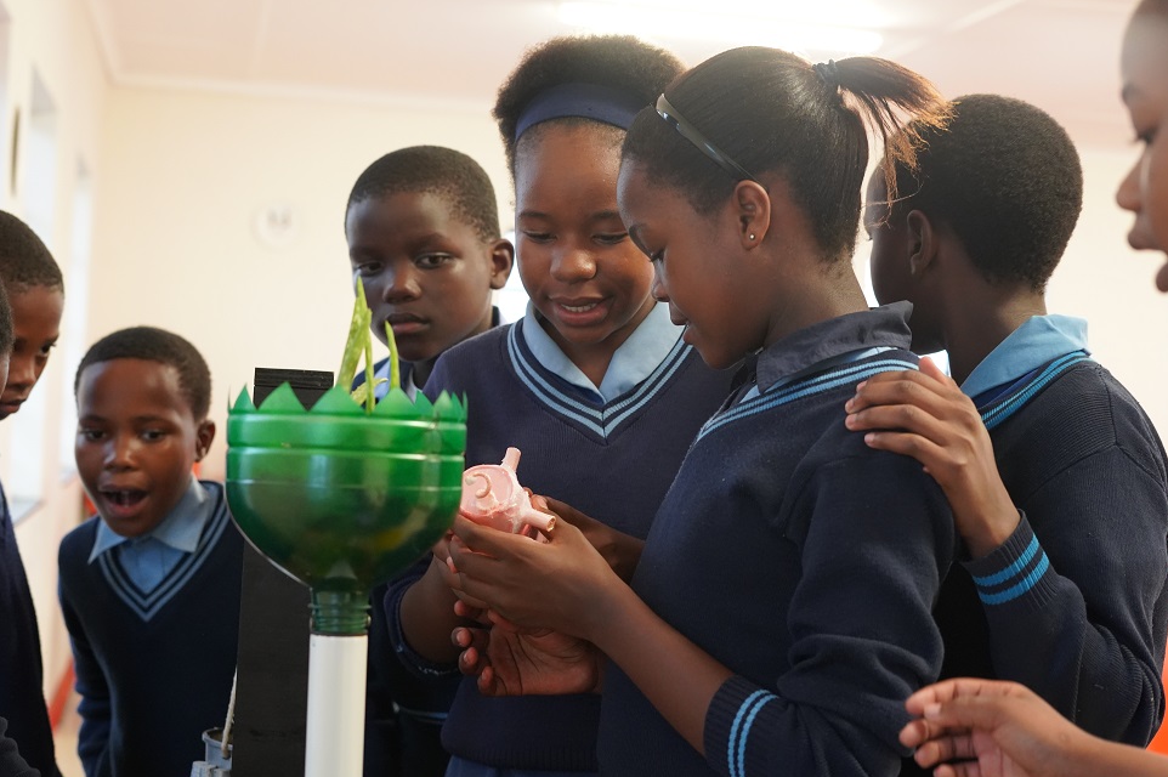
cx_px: 588
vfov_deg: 26.0
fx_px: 1686
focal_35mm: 52
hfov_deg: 38.2
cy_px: 397
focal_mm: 50
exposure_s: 1/160
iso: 5000
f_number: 4
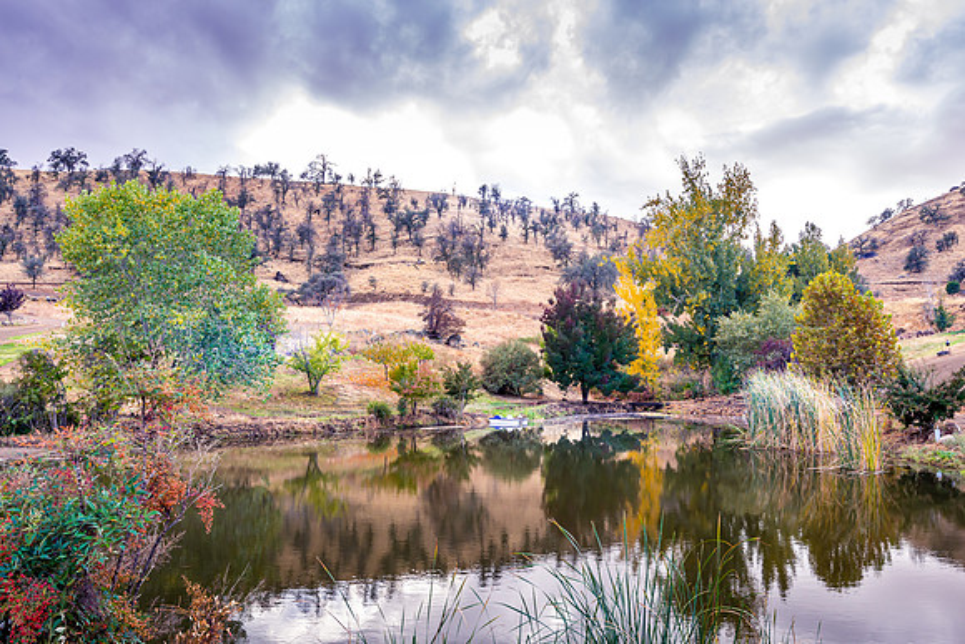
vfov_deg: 41.9
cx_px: 521
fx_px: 842
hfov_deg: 59.6
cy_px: 316
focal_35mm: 31
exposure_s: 1/30
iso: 500
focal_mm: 29
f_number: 11
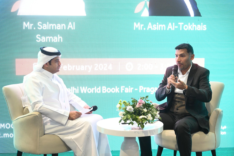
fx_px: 331
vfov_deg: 26.5
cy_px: 77
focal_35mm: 51
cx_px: 116
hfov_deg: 38.9
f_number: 2.8
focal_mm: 50
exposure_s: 1/200
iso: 1600
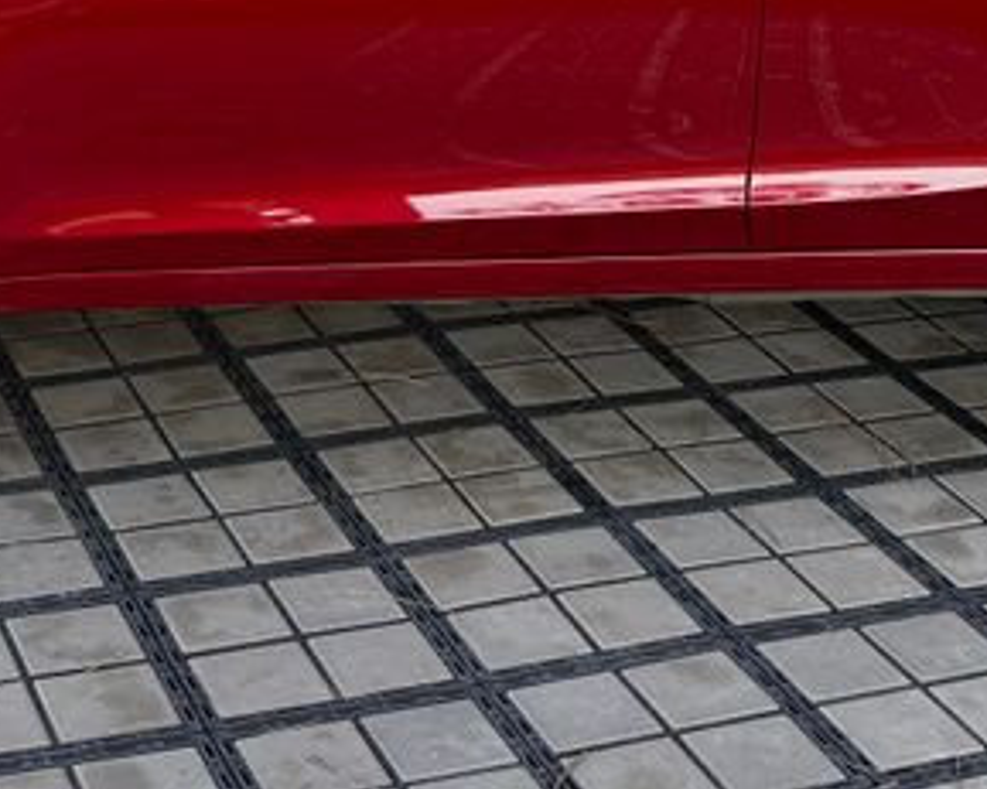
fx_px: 2424
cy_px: -246
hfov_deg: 23.0
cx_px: 464
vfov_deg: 17.3
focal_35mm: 83
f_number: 1.78
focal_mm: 6.76
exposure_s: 1/643
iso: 100
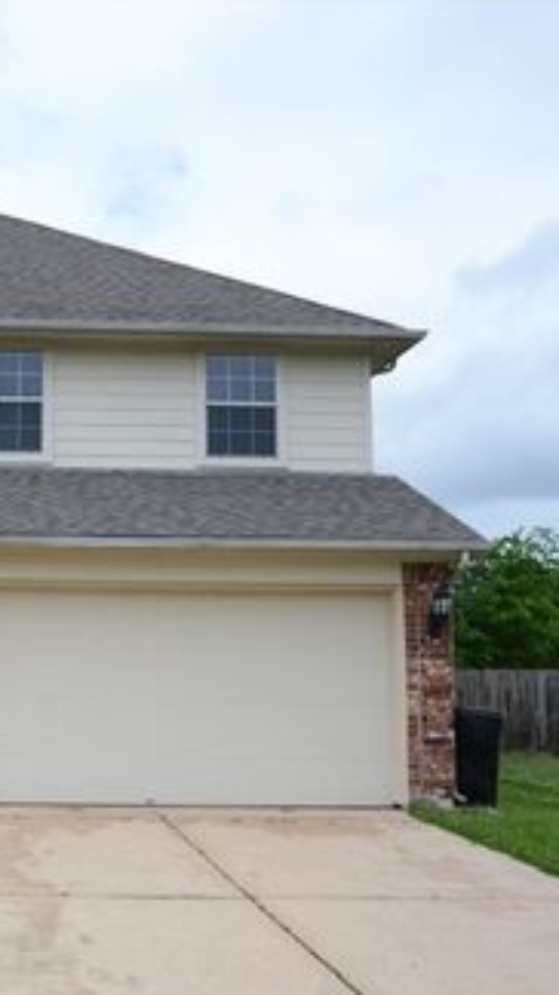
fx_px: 1340
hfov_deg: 22.4
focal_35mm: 51
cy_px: 502
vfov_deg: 40.7
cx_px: -34
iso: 250
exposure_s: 1/2500
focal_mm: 21
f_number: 4
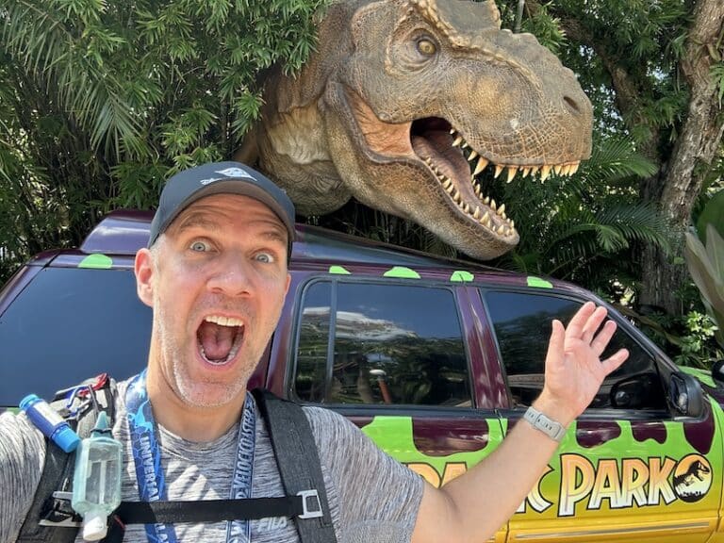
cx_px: 362
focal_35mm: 23
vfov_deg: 58.9
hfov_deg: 73.9
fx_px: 481
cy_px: 272
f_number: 1.9
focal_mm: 2.69
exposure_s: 1/192
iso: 25
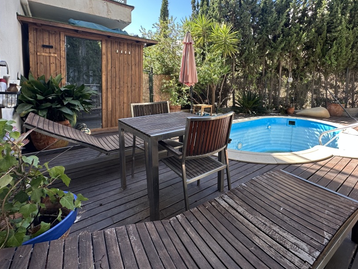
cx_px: 210
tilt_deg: -5.0
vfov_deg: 70.2
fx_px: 186
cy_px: 98
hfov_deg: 86.9
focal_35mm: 18
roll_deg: -1.9
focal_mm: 2.22
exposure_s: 1/283
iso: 40
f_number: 2.2
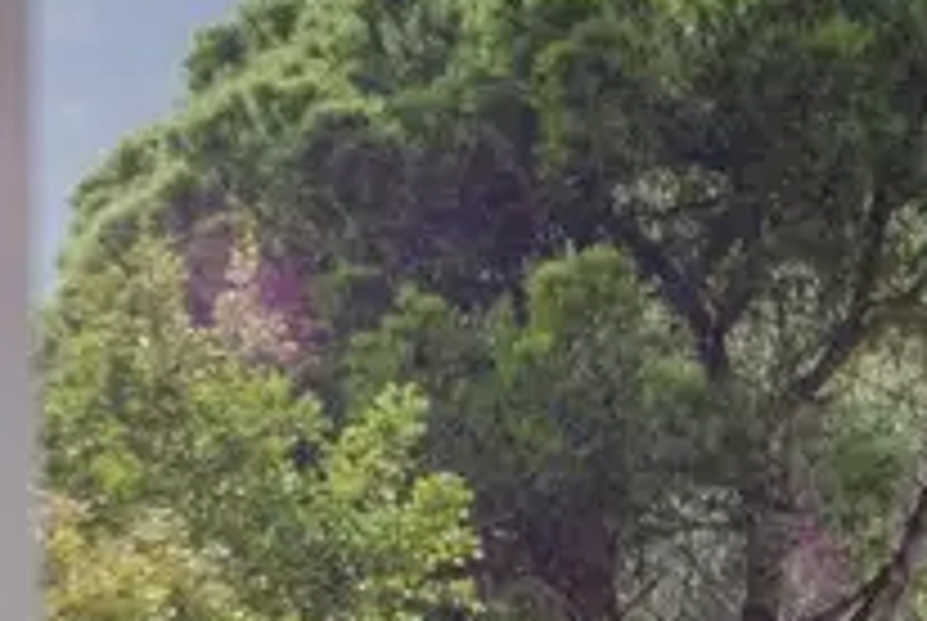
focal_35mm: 372
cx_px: 835
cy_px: 364
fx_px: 9593
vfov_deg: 3.7
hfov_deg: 5.5
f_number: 20
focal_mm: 64
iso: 125
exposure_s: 1/30
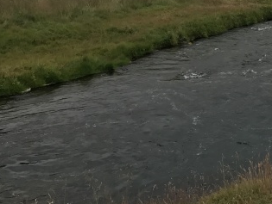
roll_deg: -1.5
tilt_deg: -7.8
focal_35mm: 71
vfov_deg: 20.3
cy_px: 11
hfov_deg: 24.7
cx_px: 327
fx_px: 559
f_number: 1.8
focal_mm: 3.99
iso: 20
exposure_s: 1/887
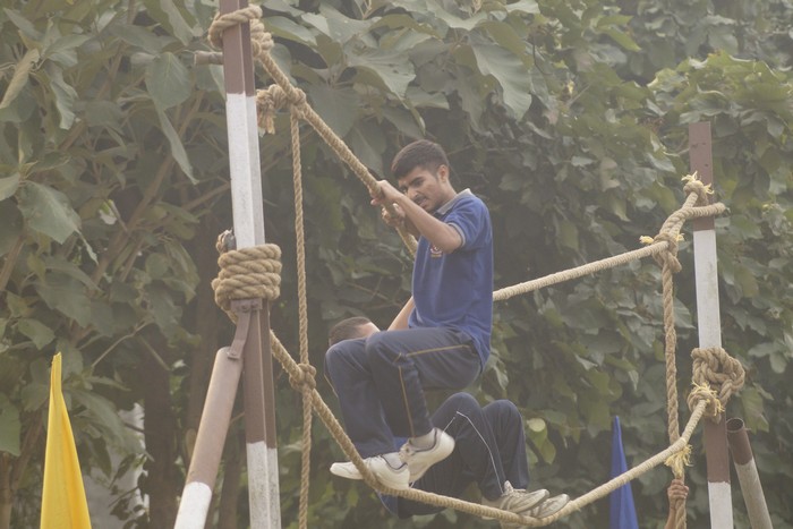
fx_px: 6609
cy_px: 264
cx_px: 396
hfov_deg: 6.9
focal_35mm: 300
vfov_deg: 4.6
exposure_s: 1/160
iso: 400
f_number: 5.6
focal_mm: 200
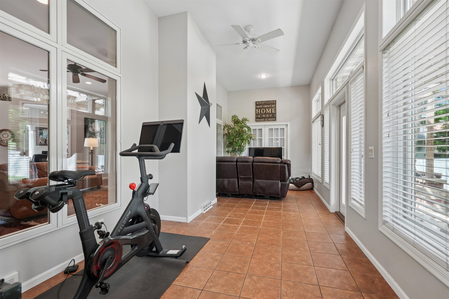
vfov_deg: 73.7
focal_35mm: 16
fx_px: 200
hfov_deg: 96.7
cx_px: 224
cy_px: 150
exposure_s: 1/13
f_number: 10
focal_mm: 16
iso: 800
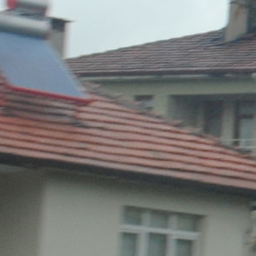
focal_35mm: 297
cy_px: 206
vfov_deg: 5.9
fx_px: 2485
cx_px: 692
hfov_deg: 5.6
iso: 400
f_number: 9
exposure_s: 1/100
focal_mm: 36
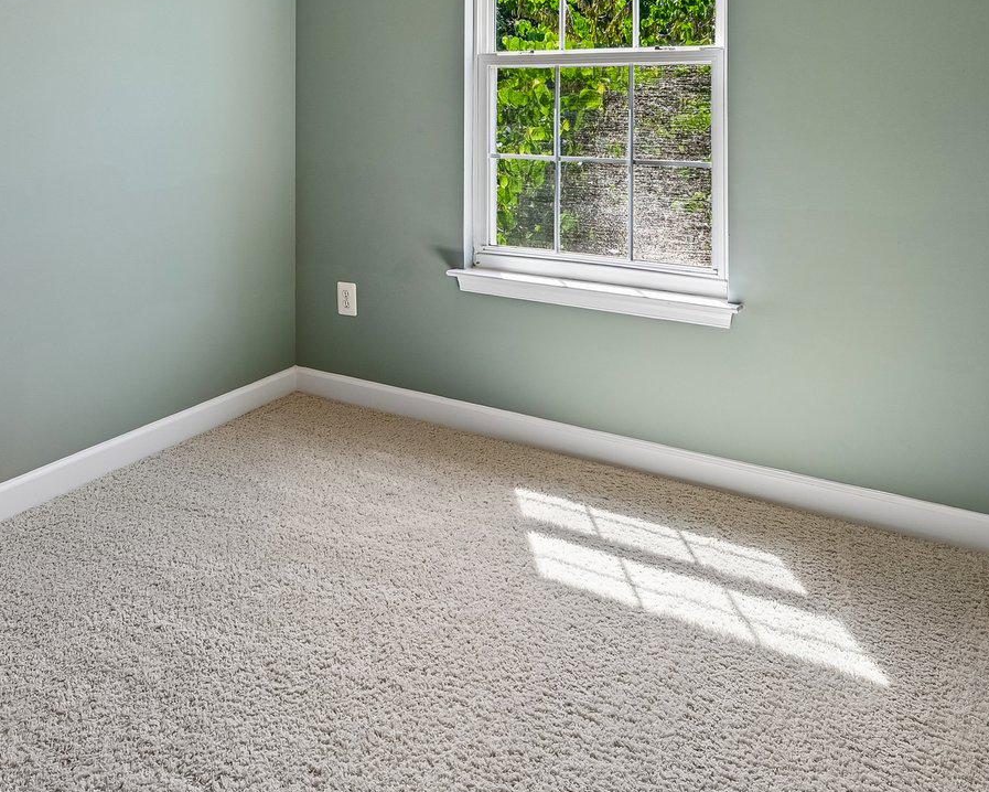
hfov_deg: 57.8
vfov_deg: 44.5
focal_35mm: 30
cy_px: 90
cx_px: 351
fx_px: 878
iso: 100
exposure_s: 1/20
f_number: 8
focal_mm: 14
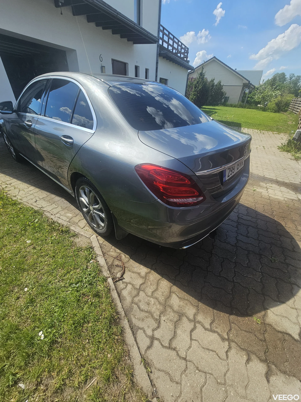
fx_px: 151
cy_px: 201
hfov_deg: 89.9
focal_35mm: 13
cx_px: 150
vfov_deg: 106.2
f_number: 2.2
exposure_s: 1/1399
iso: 50
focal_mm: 2.2
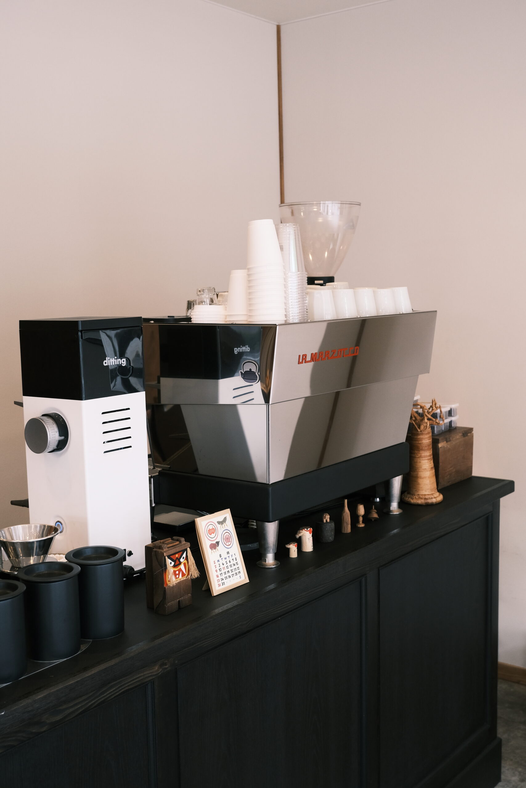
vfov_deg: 45.4
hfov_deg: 31.2
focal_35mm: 43
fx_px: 942
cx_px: 263
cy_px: 394
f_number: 4.5
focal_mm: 28.8
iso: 800
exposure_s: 1/100
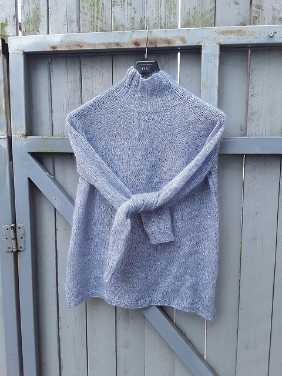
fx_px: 293
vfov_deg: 65.3
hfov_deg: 51.4
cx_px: 141
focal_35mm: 27
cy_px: 188
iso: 40
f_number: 1.9
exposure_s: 1/134
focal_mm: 2.91
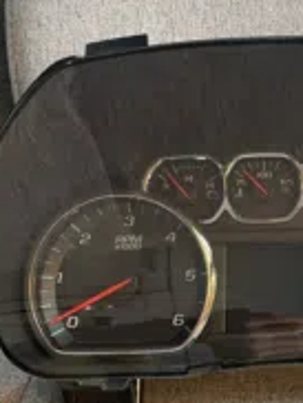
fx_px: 664
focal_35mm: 57
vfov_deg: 33.7
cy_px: 170
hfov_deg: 24.3
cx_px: 316
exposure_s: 1/81
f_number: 1.6
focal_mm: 4.2
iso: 125
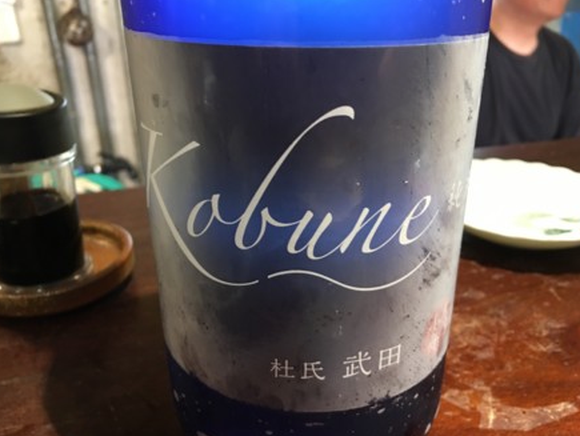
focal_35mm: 30
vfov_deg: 46.9
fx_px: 503
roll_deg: +0.5
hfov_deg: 59.9
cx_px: 293
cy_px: 217
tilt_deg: -23.7
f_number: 2.2
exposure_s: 1/4
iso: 50
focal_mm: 4.15
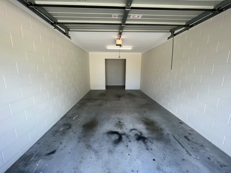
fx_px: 87
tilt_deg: -10.2
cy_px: 86
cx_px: 116
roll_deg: -0.9
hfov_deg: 106.2
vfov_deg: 89.9
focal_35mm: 13
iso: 40
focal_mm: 1.57
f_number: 1.8
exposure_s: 1/100
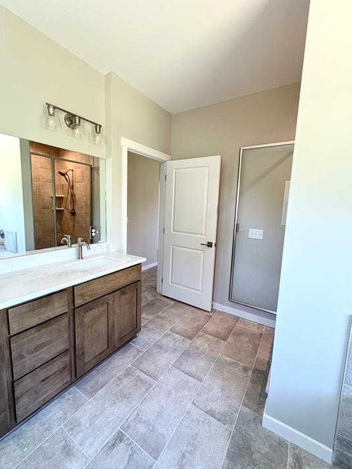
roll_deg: -2.8
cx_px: 169
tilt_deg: -6.7
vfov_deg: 98.2
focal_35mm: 15
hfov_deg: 81.7
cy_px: 230
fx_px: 203
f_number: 2.2
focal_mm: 2.22
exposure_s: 1/120
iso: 200
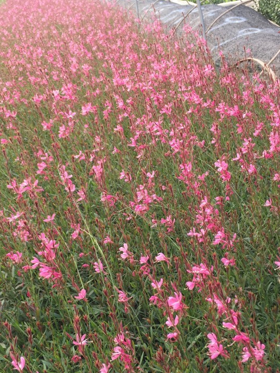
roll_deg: -0.2
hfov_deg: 32.2
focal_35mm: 45
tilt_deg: -25.4
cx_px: 128
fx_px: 485
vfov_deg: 41.8
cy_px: 227
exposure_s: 1/237
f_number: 2.2
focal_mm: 4.15
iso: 32
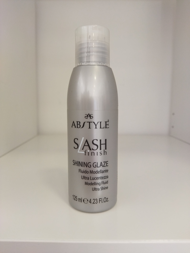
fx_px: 198
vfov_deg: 65.3
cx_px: 95
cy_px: 126
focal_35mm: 27
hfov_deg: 51.4
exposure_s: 1/101
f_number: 1.79
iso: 99
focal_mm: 4.71
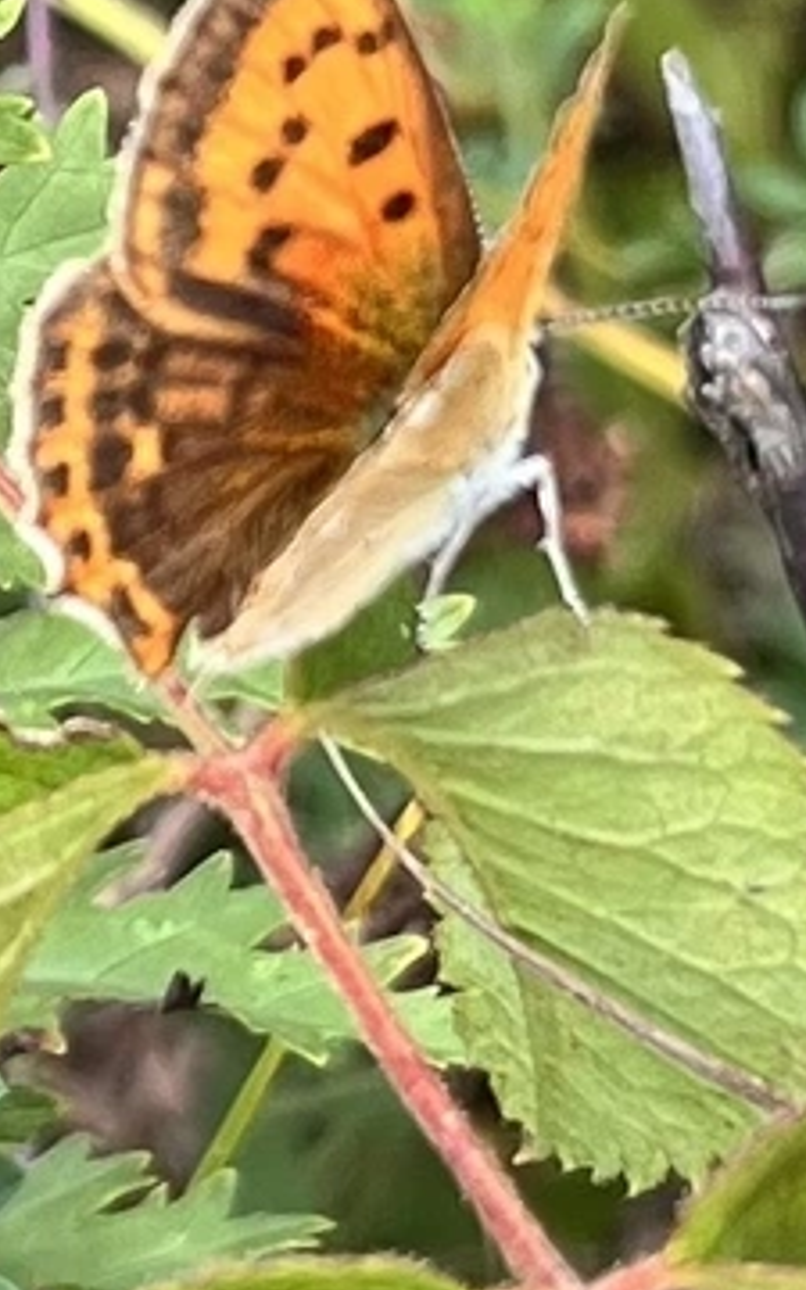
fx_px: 1722
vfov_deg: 39.6
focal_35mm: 49
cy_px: 280
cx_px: 398
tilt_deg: -48.8
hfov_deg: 26.3
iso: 50
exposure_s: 1/804
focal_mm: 5.1
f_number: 1.6
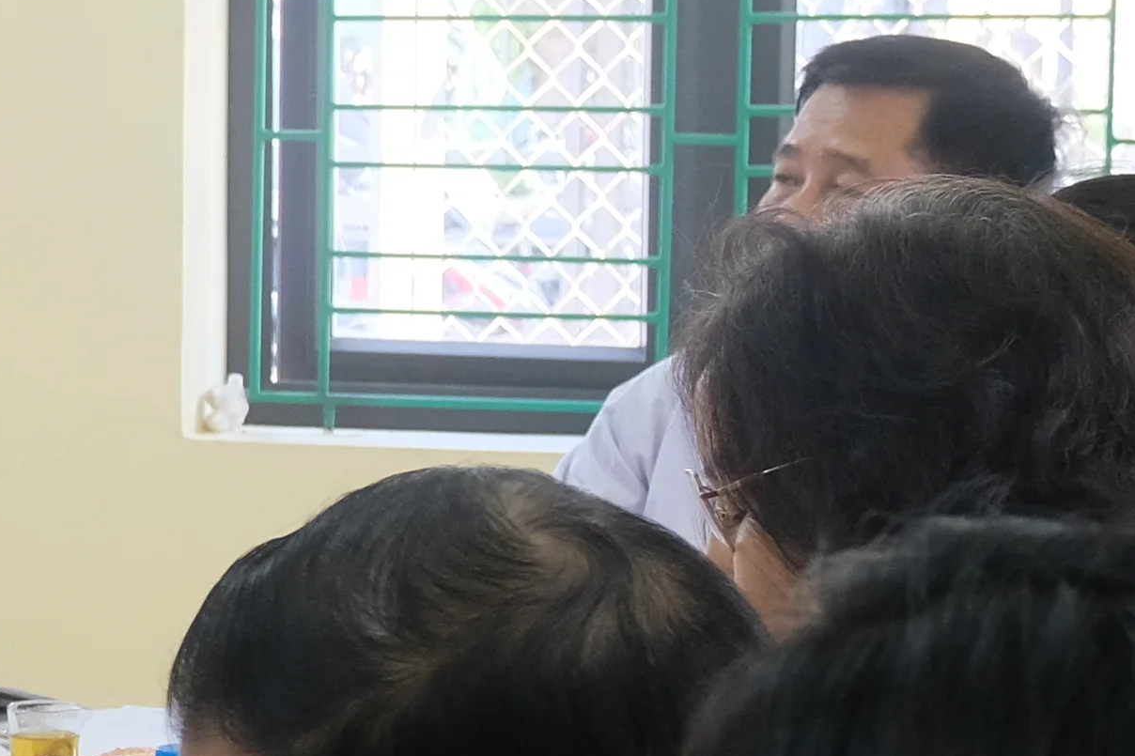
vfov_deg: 8.9
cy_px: 529
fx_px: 4854
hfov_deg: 12.3
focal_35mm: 154
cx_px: -832
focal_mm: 20.9
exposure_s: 1/50
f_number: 4.2
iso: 800
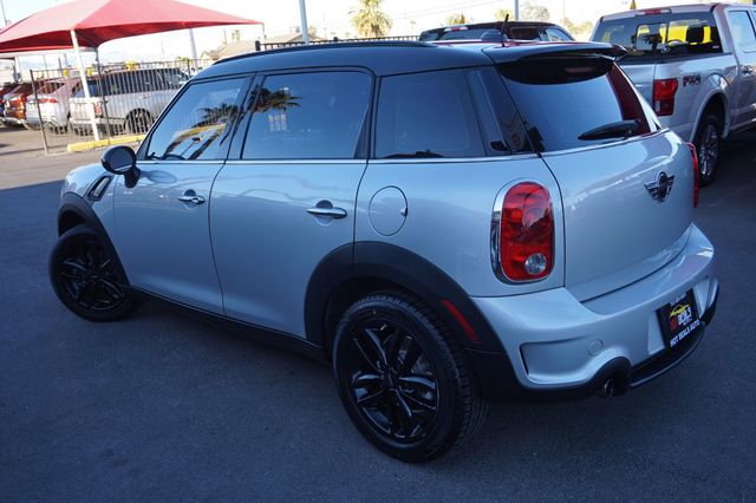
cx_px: 378
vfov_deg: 41.7
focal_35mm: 32
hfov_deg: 59.5
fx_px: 661
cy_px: 252
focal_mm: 21
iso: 100
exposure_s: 1/80
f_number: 5.6
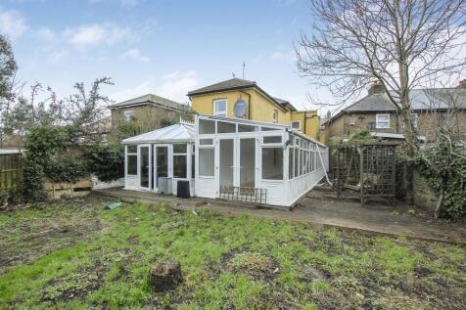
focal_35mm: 16
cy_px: 155
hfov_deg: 95.0
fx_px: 213
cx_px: 233
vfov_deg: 72.0
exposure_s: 1/200
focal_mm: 11
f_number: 5.6
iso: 400
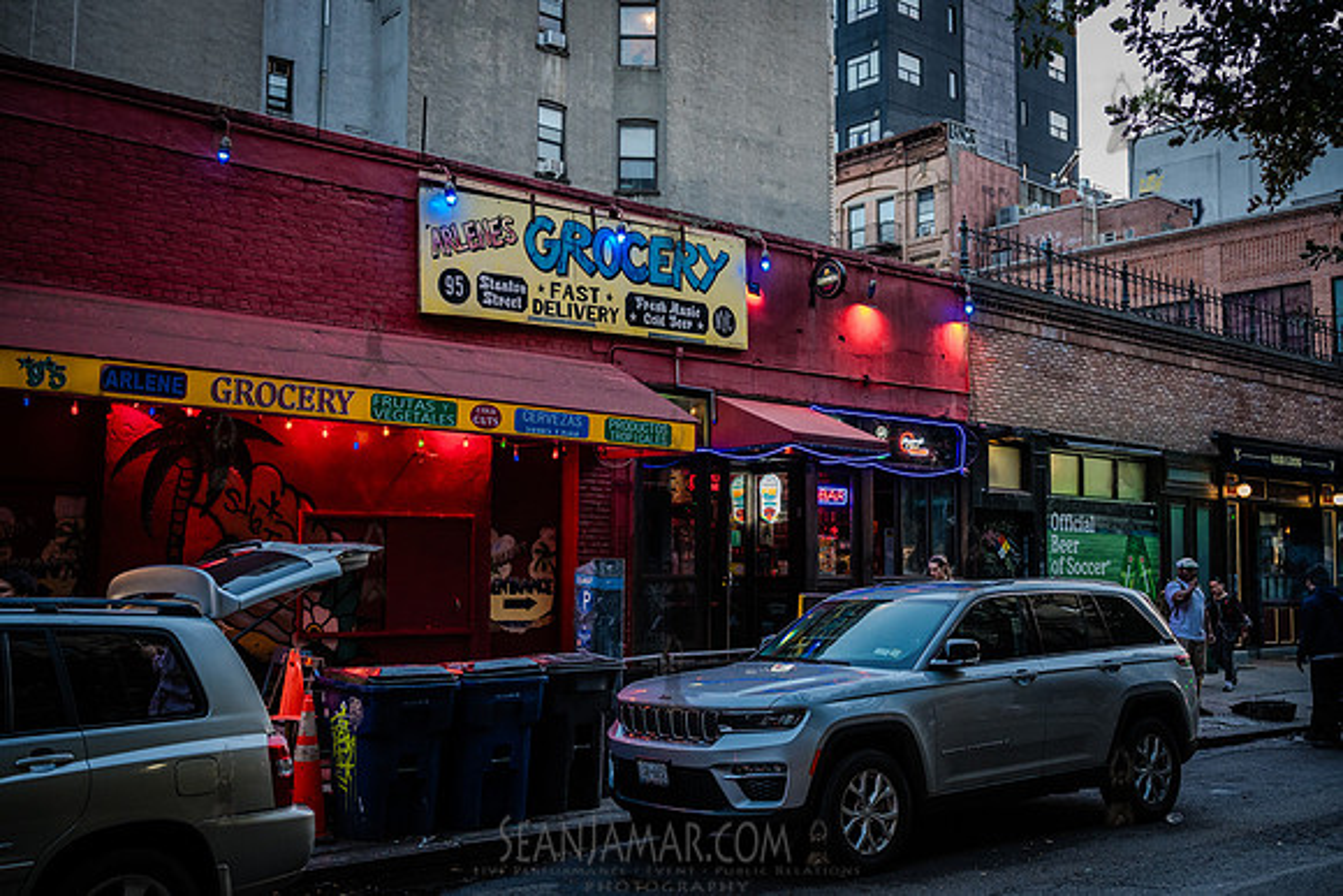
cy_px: 448
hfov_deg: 51.4
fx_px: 1396
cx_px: 672
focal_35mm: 37
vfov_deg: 35.6
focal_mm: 35
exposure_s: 1/160
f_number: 4.5
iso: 2500
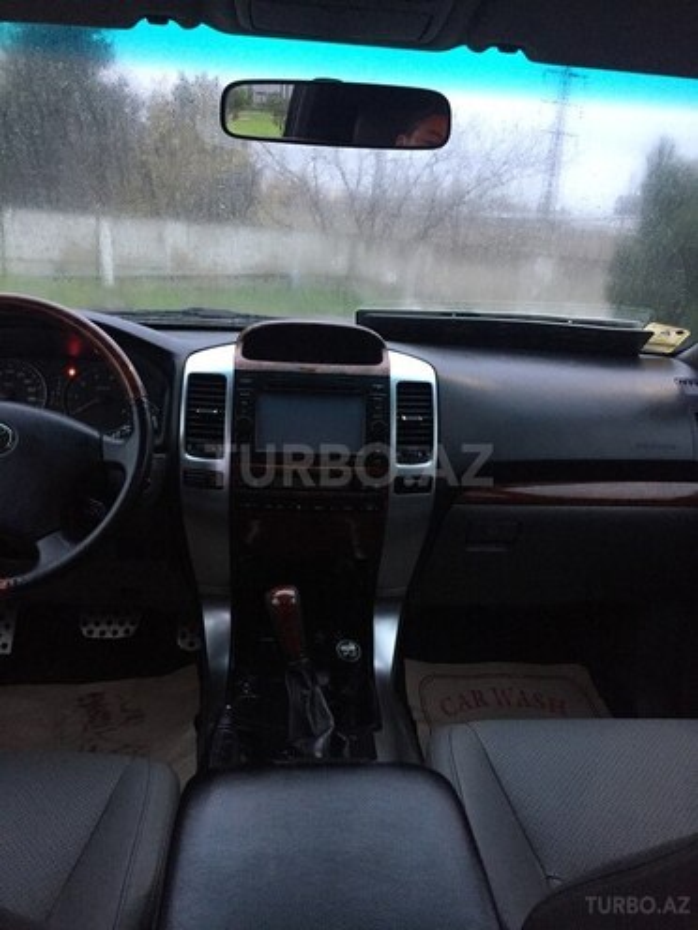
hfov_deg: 48.2
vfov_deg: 61.7
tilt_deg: -15.5
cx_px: 349
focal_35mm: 29
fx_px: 780
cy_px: 465
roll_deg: -4.8
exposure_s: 1/25
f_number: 2.2
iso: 250
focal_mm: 4.15
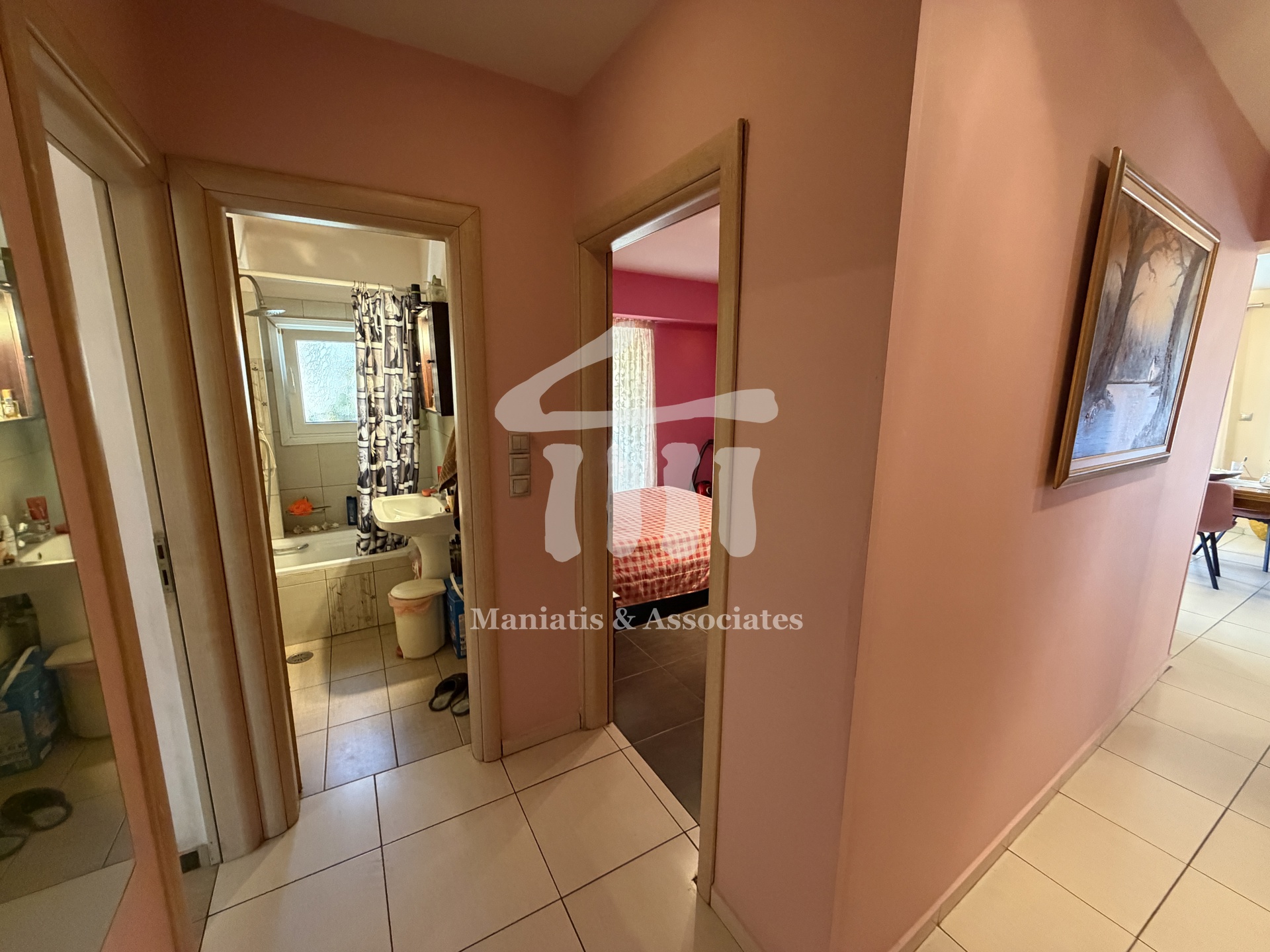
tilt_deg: -10.6
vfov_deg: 85.7
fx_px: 514
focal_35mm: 14
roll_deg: -0.1
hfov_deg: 102.1
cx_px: 635
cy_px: 476
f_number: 2.2
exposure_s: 1/50
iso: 640
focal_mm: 2.22
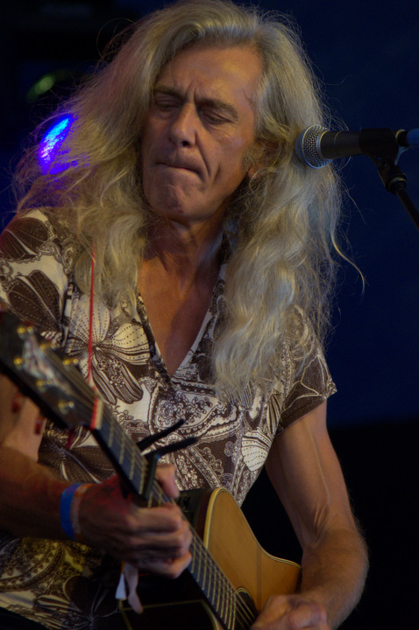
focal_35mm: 202
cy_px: 315
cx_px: 210
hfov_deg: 6.8
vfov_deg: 10.2
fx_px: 3545
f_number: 4.2
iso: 2500
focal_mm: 135
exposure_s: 1/200
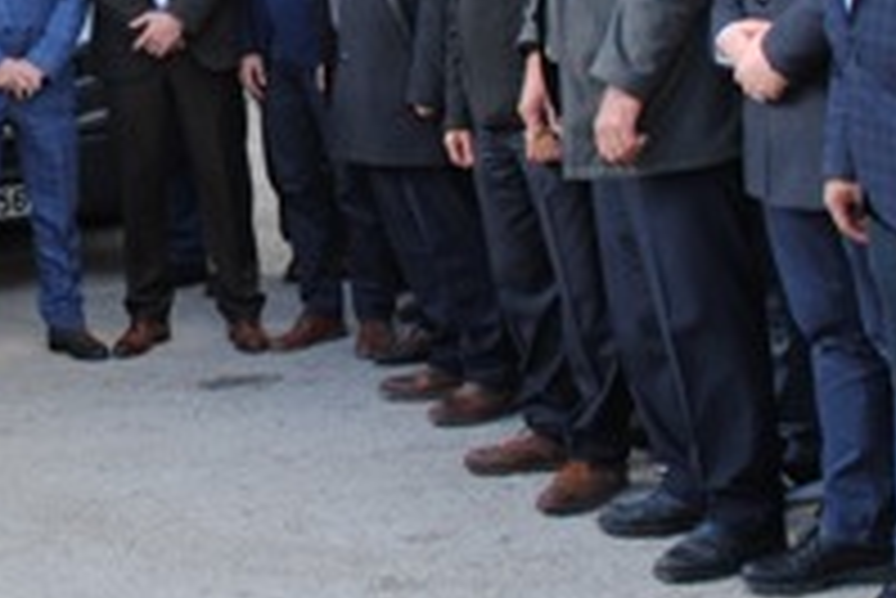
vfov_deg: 15.4
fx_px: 2167
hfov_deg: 22.4
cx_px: -5
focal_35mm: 87
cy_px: -13
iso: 110
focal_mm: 18
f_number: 5.6
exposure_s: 1/125
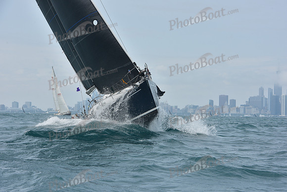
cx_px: 144
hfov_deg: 18.6
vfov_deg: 12.5
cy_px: 96
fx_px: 877
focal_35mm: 110
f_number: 10
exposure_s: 1/800
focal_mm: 110
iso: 250
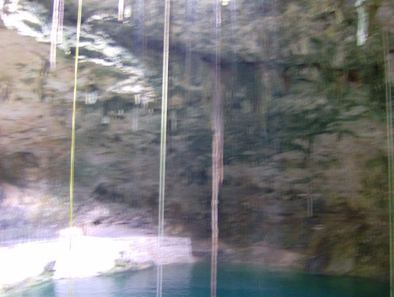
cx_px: 197
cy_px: 148
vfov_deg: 39.7
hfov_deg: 51.3
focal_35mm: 36
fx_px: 410
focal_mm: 6
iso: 100
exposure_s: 1/2
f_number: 2.8
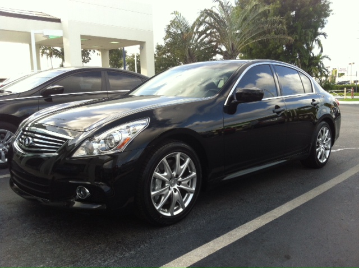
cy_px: 134
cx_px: 180
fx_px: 362
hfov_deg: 52.7
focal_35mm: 35
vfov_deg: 40.6
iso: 80
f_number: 2.8
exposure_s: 1/195
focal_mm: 3.85
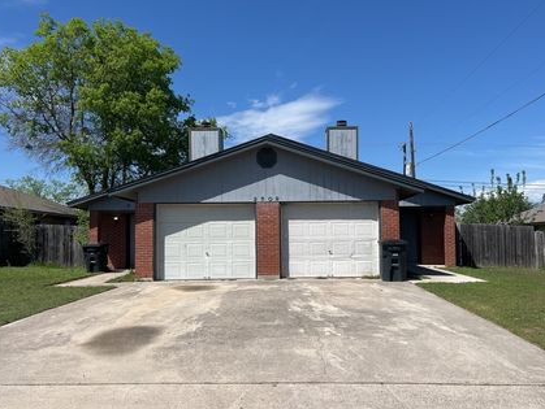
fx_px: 488
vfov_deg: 45.5
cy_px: 219
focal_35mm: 31
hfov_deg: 58.3
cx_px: 291
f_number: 1.5
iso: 50
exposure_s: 1/6993
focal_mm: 5.7
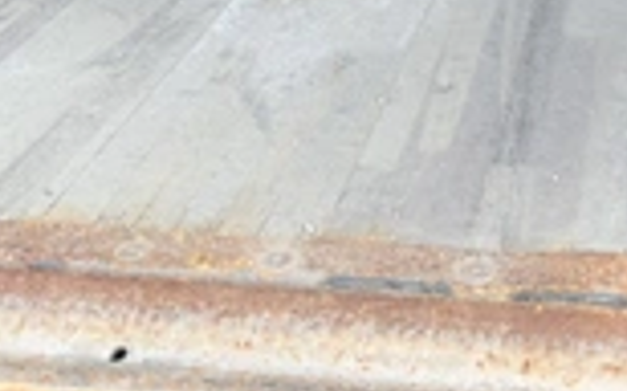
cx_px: 546
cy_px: -196
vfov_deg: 17.6
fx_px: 1127
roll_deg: -0.8
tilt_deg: -13.3
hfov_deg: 30.0
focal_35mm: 66
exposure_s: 1/121
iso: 100
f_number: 1.78
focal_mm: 6.76
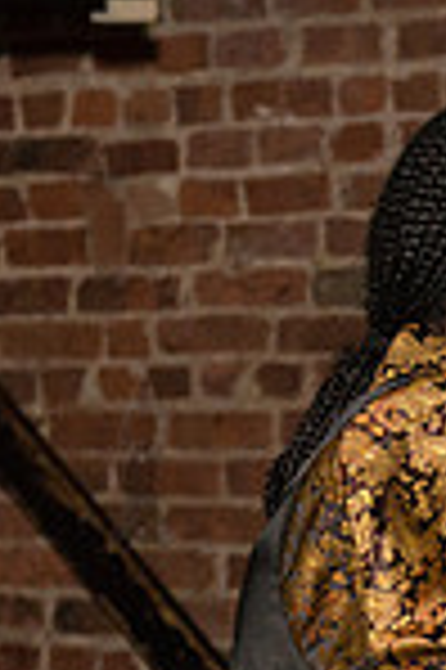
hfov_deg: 6.3
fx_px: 3949
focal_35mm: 212
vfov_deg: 9.7
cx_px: 763
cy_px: 618
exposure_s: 1/320
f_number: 4.5
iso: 3200
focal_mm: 42
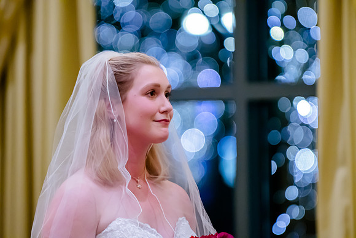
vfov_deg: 4.6
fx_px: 2967
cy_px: 119
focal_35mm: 300
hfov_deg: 6.9
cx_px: 178
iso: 5000
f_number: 2.8
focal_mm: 200
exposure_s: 1/160
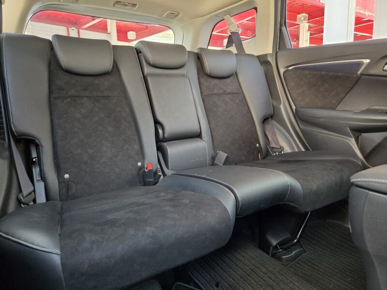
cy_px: 145
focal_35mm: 23
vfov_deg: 58.9
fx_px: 257
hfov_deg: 73.9
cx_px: 194
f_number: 1.8
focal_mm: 5.4
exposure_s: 1/100
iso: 640
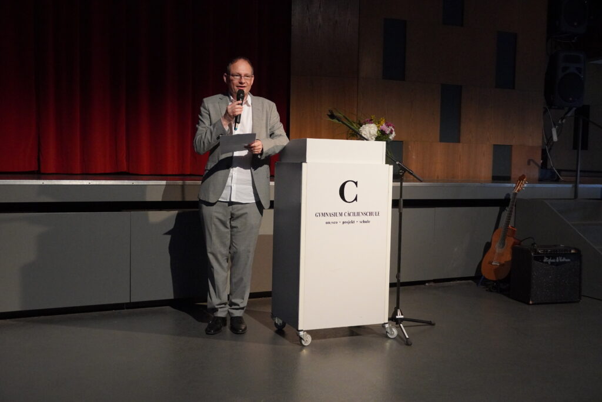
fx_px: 653
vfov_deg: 34.3
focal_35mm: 39
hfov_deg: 49.5
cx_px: 301
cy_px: 201
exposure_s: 1/160
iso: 5000
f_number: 4
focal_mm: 26
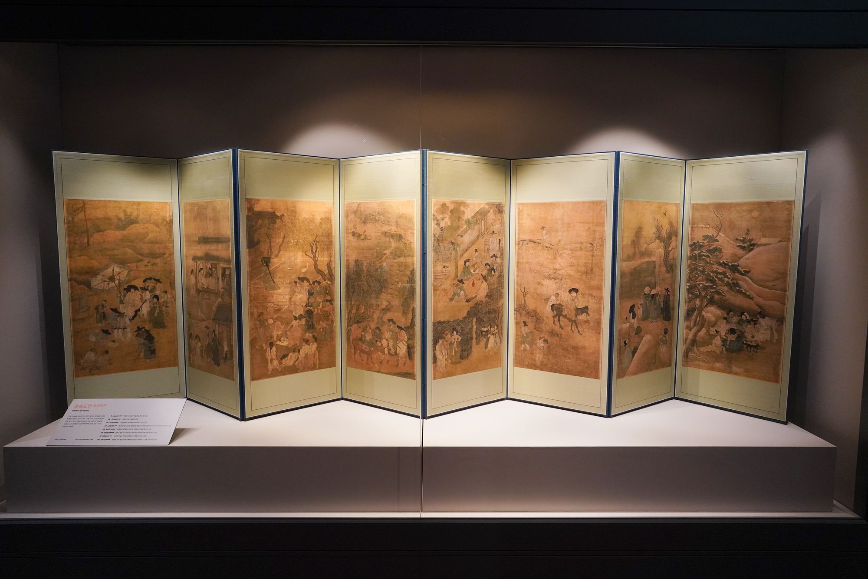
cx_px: 434
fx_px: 579
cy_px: 290
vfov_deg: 53.1
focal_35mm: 24
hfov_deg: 73.7
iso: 3200
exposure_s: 1/80
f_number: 4
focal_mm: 24
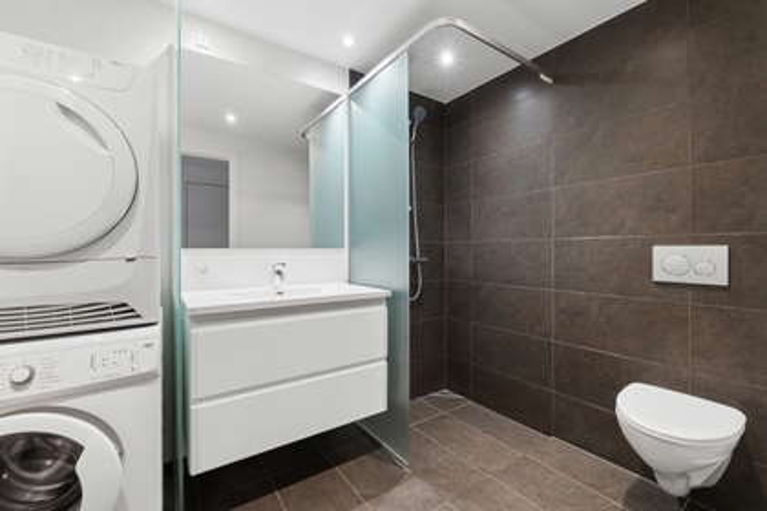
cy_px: 256
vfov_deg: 74.6
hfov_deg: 97.6
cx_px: 384
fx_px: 336
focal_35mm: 16
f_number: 8
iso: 200
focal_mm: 10.5
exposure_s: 1/5
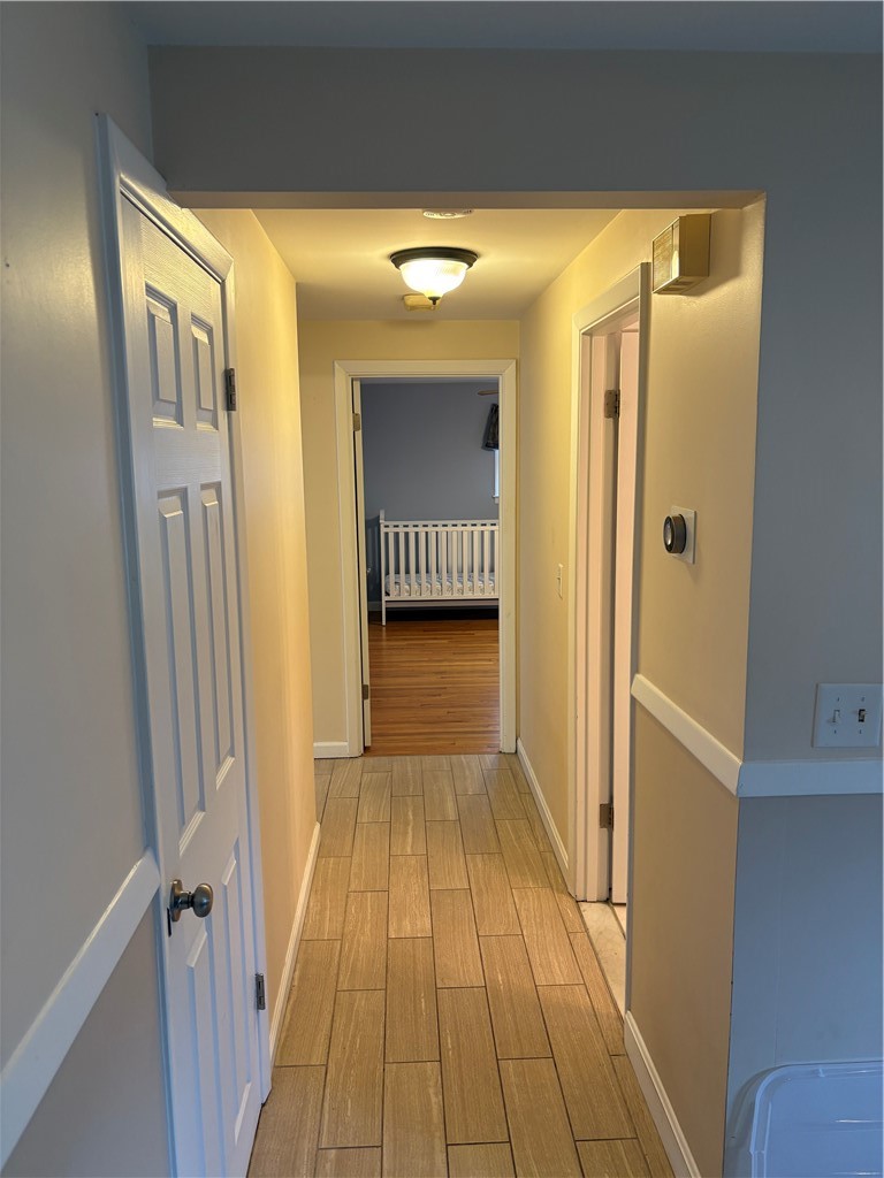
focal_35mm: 26
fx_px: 885
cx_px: 442
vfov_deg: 67.3
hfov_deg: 53.1
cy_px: 589
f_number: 1.6
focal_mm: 5.96
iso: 125
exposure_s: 1/61
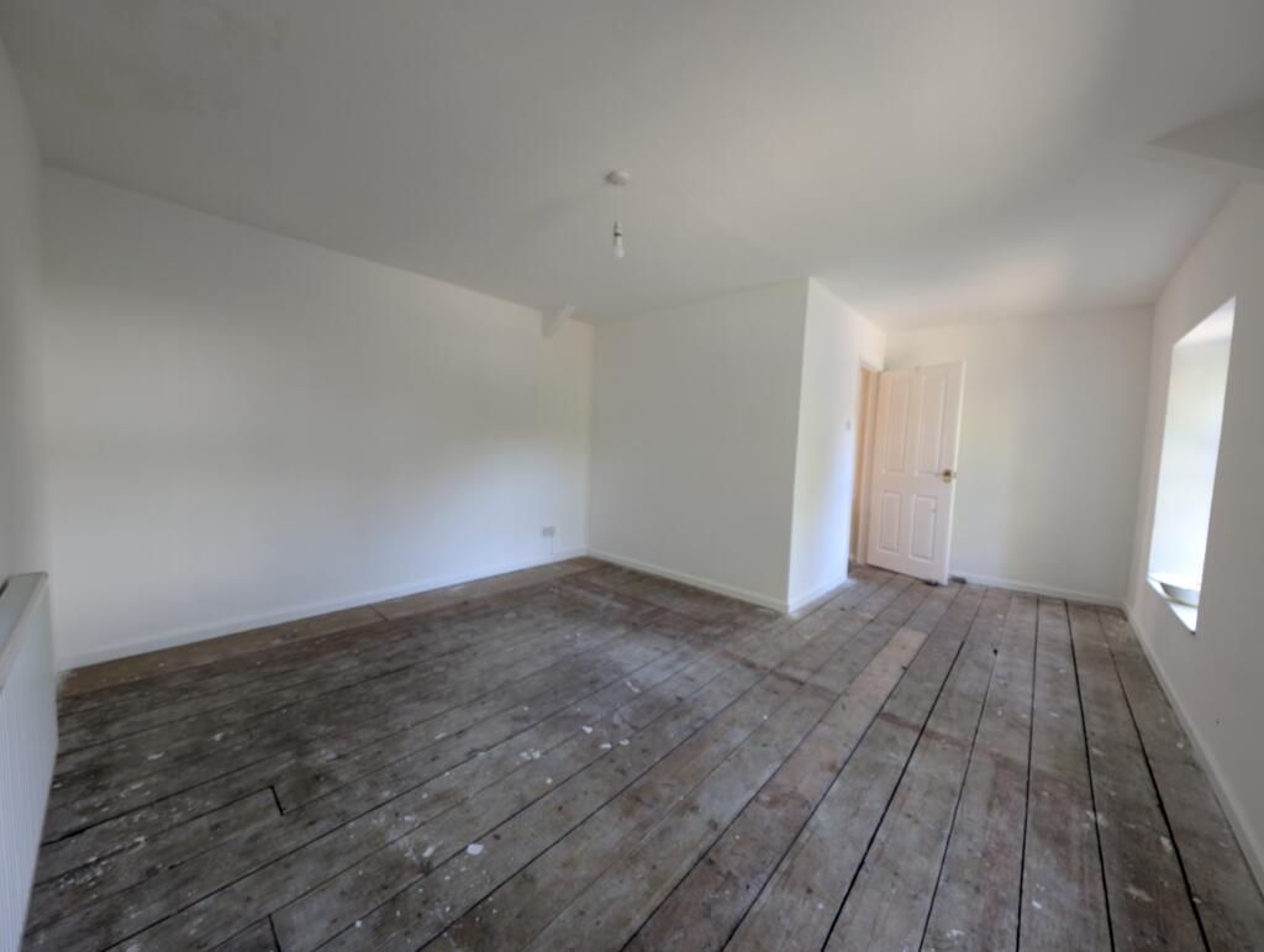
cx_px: 632
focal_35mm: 12
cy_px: 476
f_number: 1.95
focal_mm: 2.23
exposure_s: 1/15
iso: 42
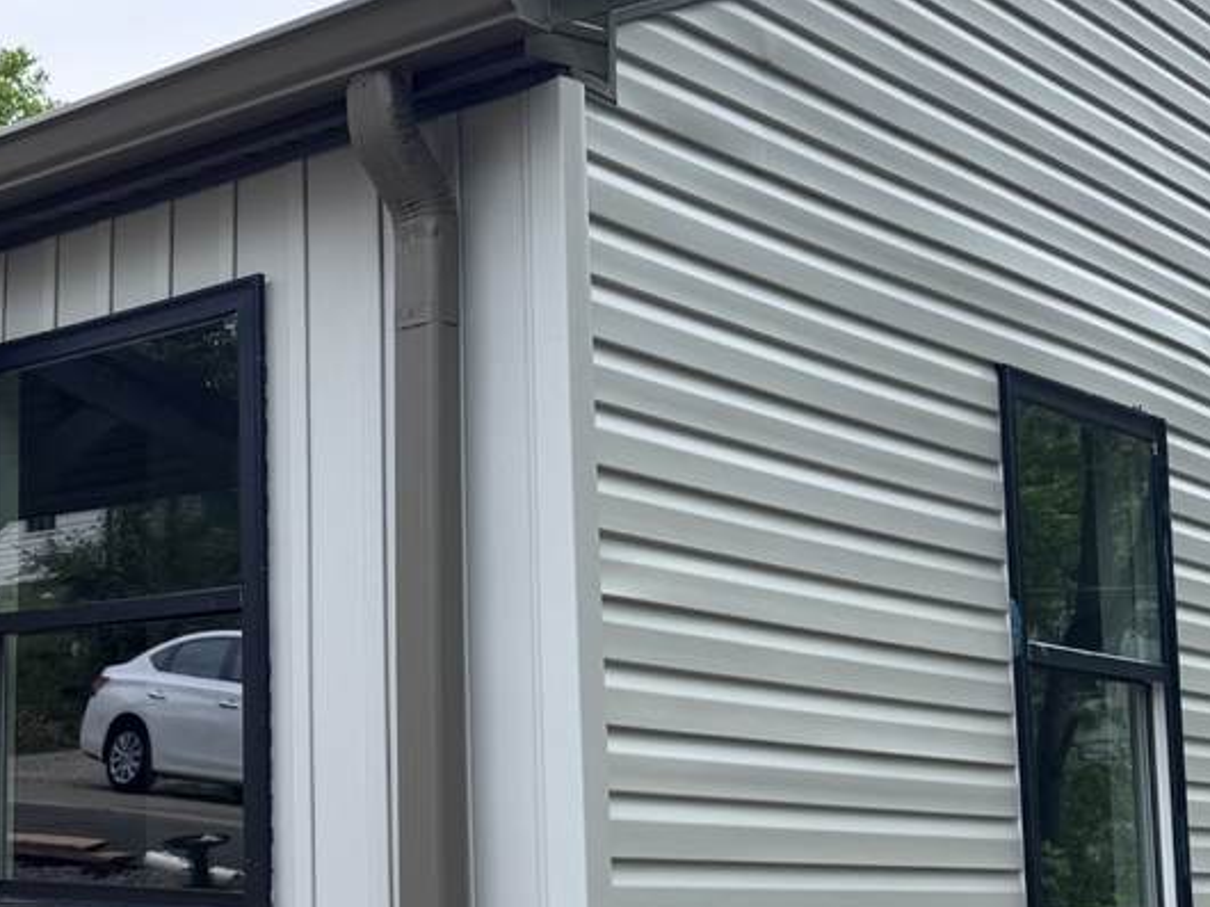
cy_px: 564
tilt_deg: +8.0
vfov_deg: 25.1
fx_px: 2026
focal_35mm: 58
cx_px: -128
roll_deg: -1.0
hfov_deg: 29.8
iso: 80
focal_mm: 6.76
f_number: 1.78
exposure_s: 1/1721
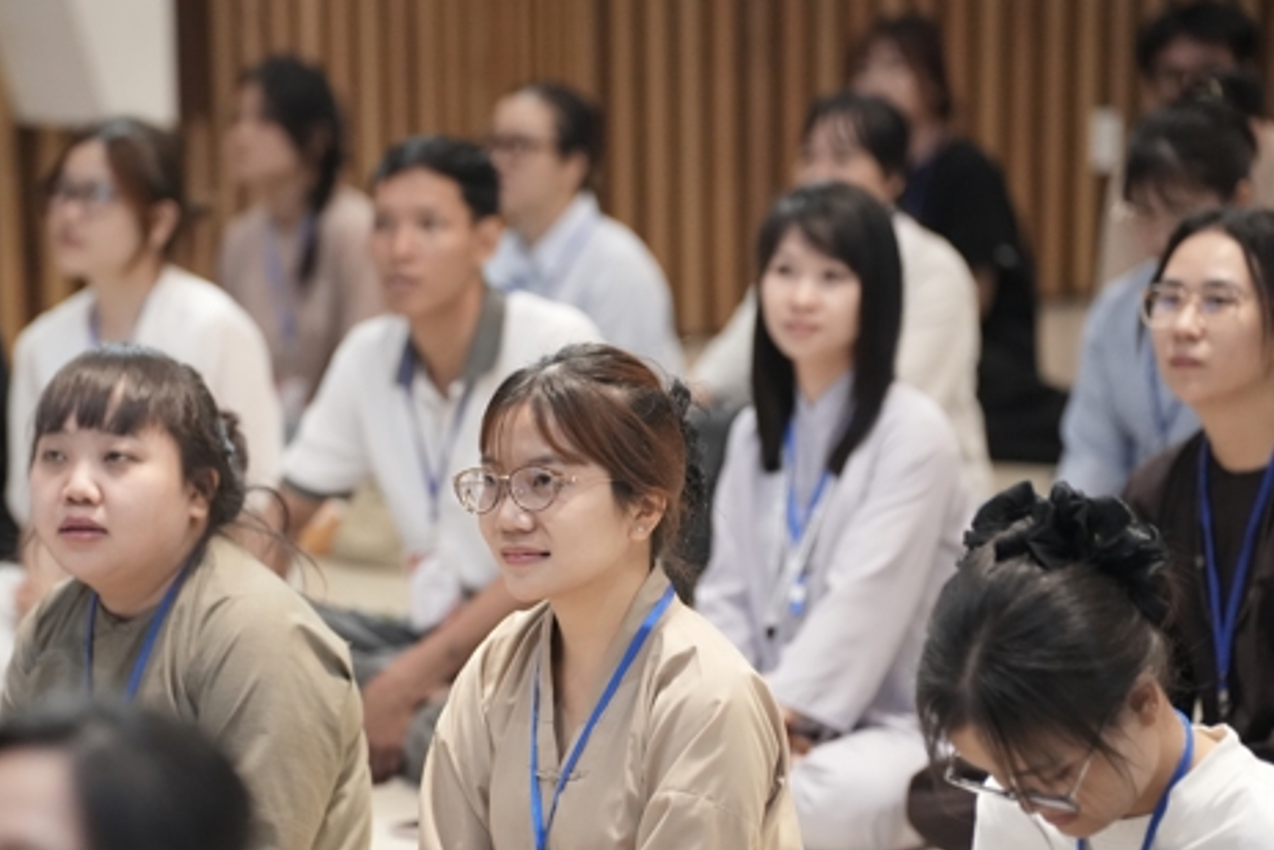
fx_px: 5911
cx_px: 451
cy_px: 574
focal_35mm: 167
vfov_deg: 8.2
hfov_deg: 12.3
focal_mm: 119
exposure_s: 1/320
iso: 4000
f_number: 2.8
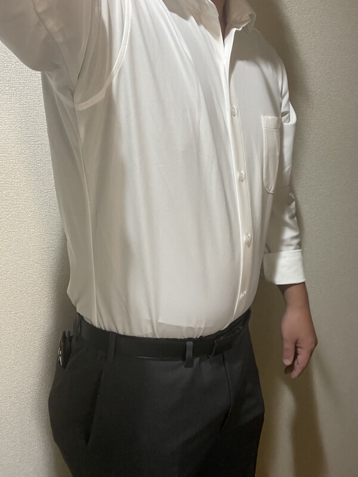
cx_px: 179
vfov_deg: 59.9
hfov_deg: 46.8
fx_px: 413
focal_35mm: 30
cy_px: 238
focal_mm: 2.71
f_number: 2.2
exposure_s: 1/50
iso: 320
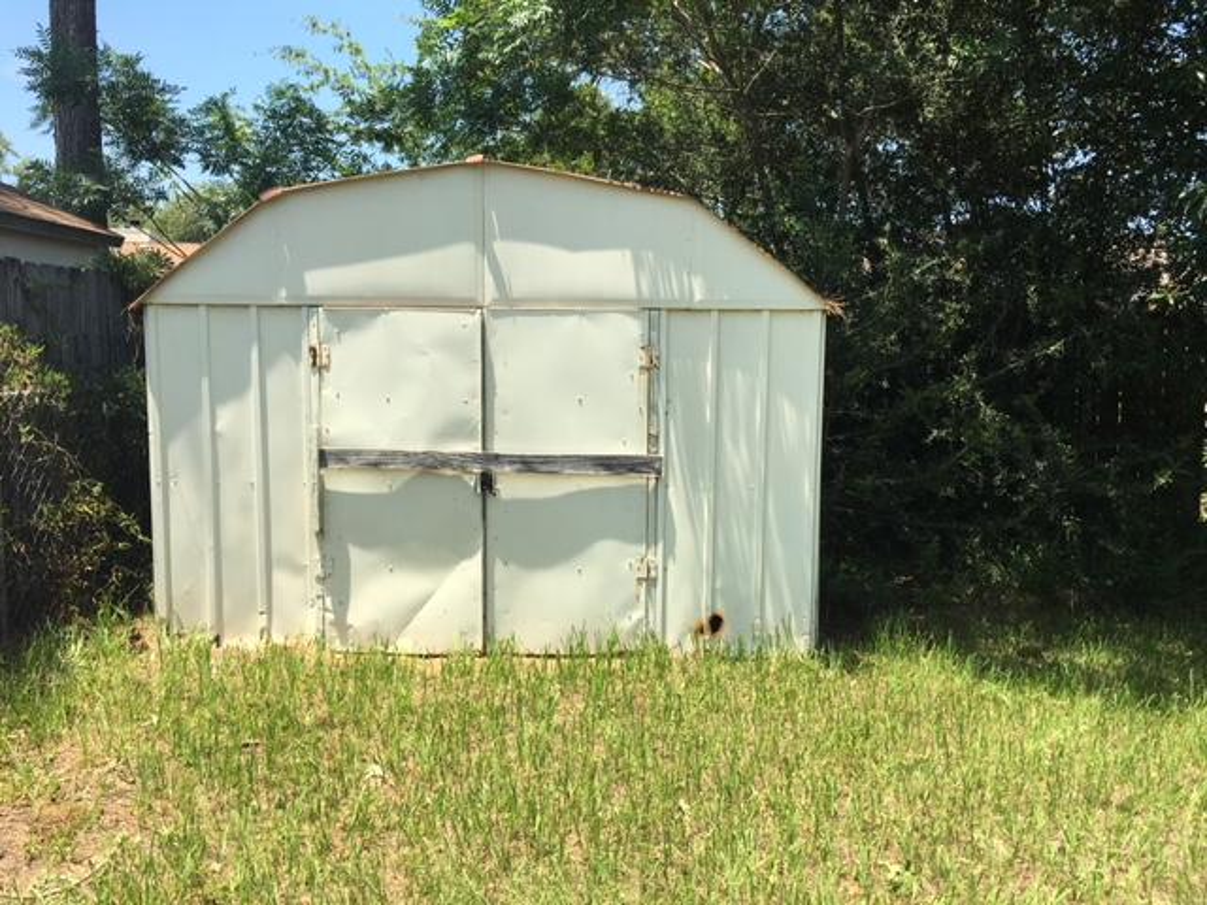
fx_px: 1011
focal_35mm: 29
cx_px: 604
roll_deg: -0.5
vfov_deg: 48.2
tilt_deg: -2.9
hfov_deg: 61.7
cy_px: 452
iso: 25
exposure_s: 1/769
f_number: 2.2
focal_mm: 4.15
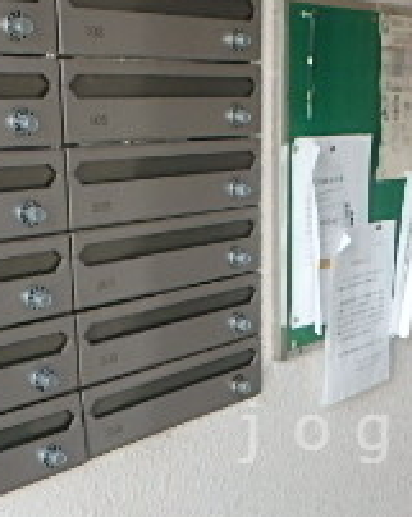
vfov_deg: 28.4
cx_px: 412
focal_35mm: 65
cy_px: 433
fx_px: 993
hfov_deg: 22.5
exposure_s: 1/30
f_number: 3.5
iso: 320
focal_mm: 3.7
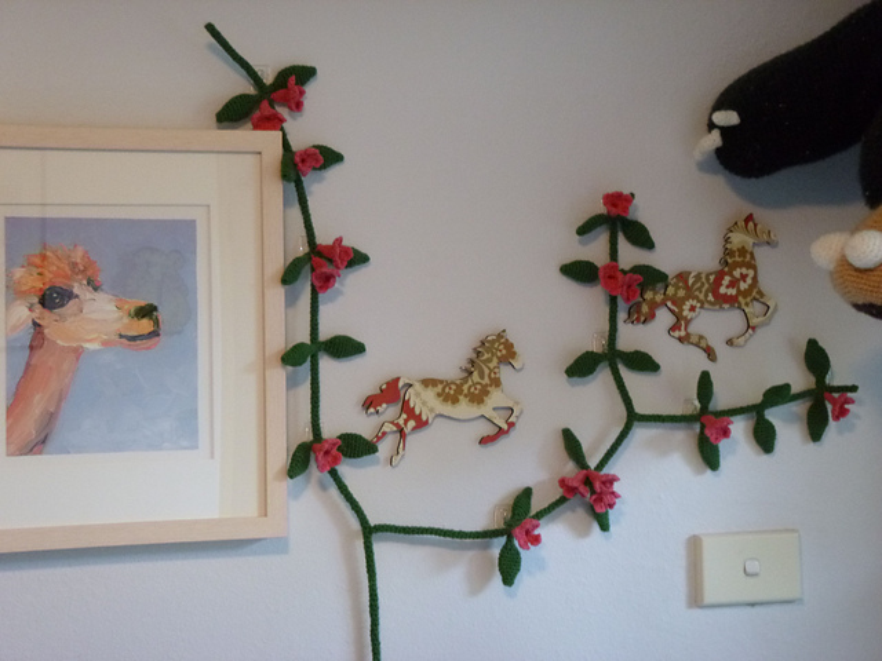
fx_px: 1987
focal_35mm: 78
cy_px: 330
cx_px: 441
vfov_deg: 18.9
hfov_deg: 25.0
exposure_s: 1/4
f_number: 5.6
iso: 500
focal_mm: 14
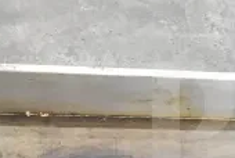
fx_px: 844
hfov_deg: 15.4
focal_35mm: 129
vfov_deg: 10.5
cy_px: 171
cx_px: 270
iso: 6400
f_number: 9
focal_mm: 24
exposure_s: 1/200
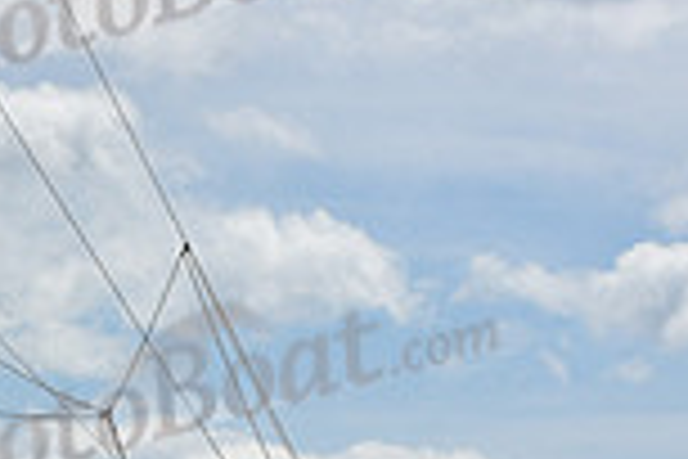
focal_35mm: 379
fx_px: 7243
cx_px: -364
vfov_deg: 3.6
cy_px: 695
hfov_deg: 5.4
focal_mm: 100
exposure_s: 1/1250
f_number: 9
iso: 320
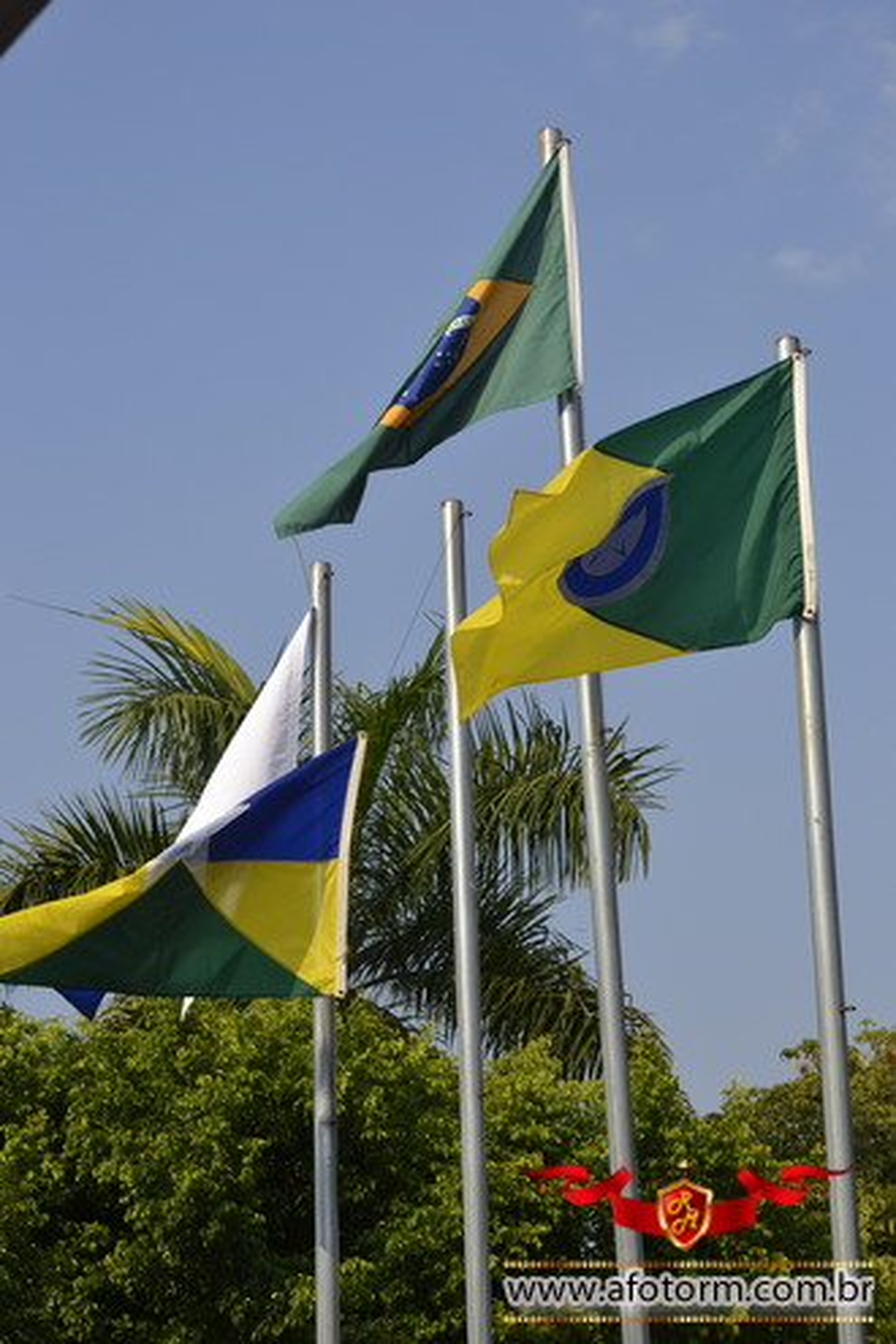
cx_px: 448
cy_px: 672
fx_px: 2912
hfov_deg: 17.5
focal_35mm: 78
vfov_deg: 26.0
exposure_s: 1/320
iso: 100
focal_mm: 52
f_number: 9
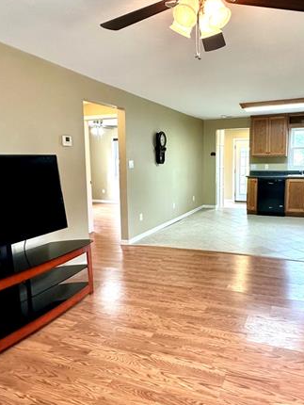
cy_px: 203
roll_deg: -1.0
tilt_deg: -6.5
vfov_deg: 69.4
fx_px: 292
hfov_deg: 54.4
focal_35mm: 25
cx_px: 186
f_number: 2.2
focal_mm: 2.22
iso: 320
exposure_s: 1/120
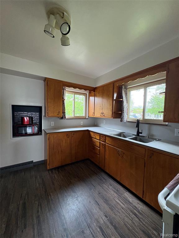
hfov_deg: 85.7
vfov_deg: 102.1
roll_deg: -1.4
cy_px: 119
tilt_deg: -2.2
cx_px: 90
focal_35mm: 14
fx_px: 97
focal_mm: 2.22
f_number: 2.2
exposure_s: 1/60
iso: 320
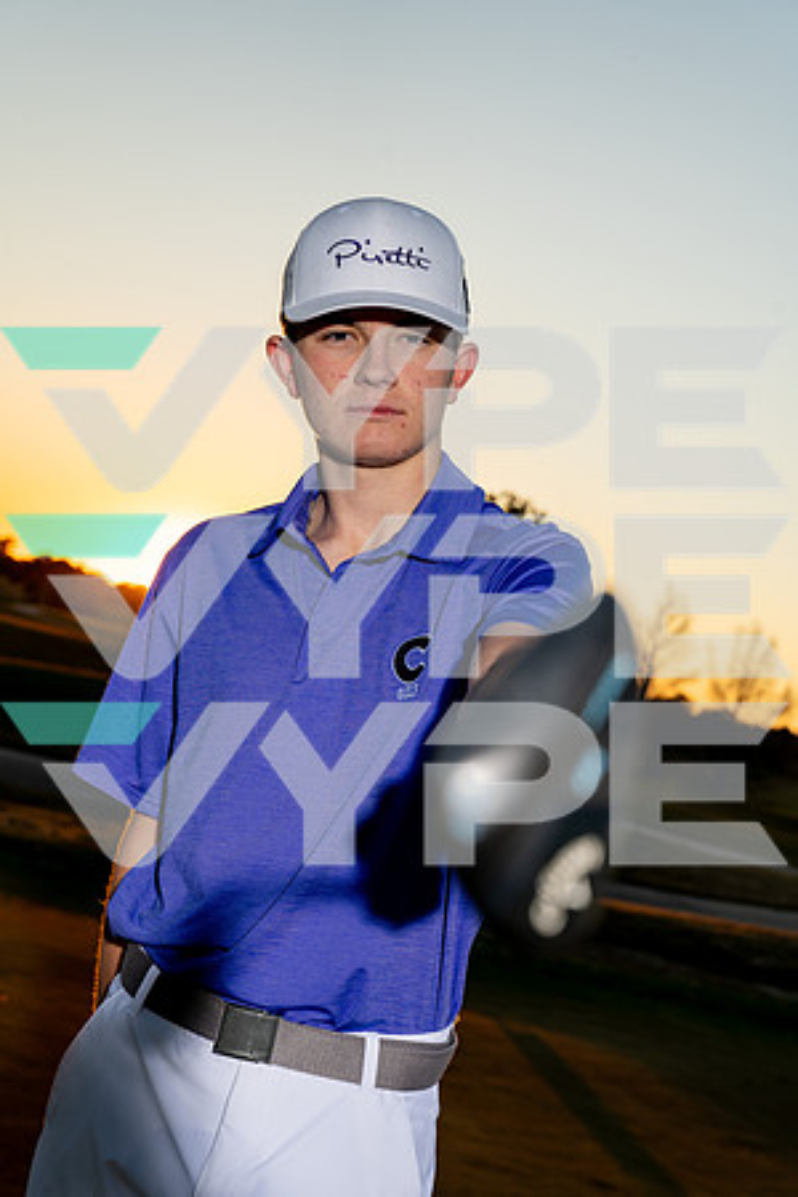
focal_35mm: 68
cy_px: 598
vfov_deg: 29.7
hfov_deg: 20.0
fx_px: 2261
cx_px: 399
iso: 160
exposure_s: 1/250
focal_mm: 68
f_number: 7.1
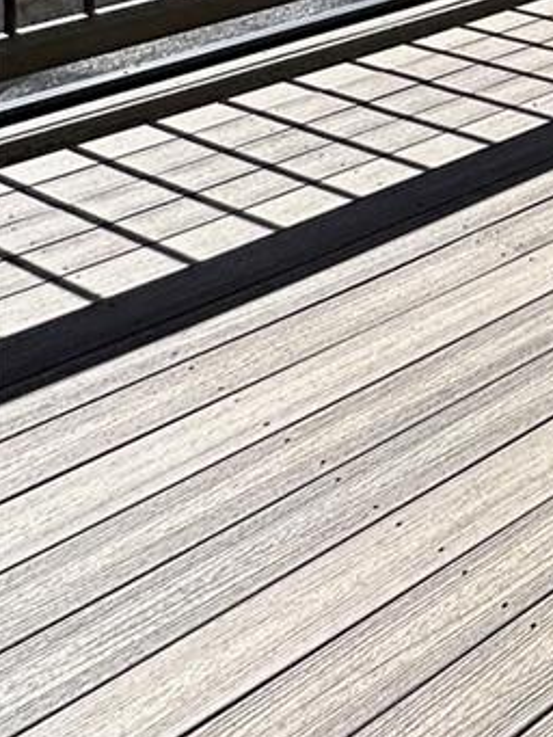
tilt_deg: -0.8
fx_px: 1341
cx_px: 1238
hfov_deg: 15.7
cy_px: -445
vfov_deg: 23.0
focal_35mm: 63
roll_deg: -0.5
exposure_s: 1/496
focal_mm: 2.22
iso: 50
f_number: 2.2
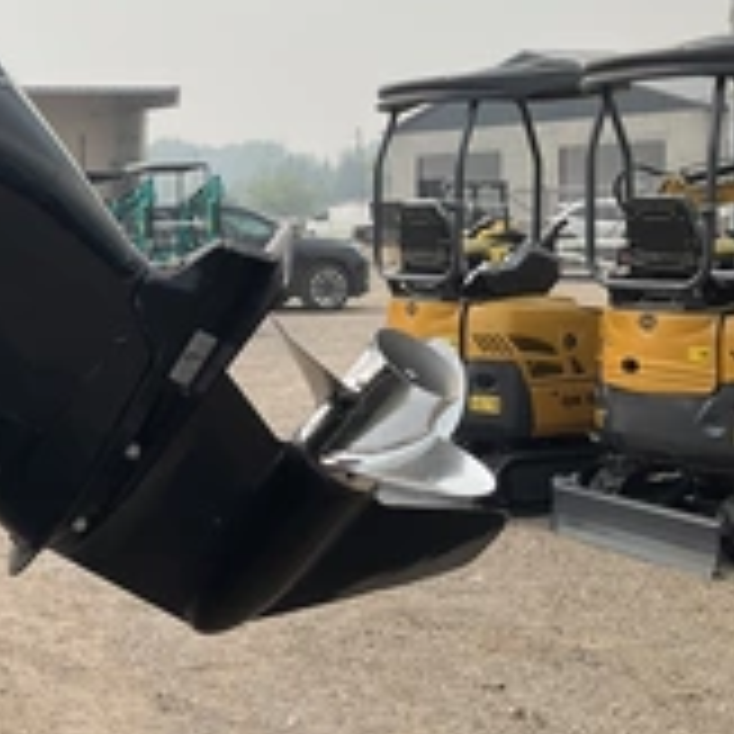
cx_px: -162
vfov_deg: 27.2
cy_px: 257
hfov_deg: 24.5
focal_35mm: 63
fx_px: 1511
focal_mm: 3
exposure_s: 1/2959
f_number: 1.8
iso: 25
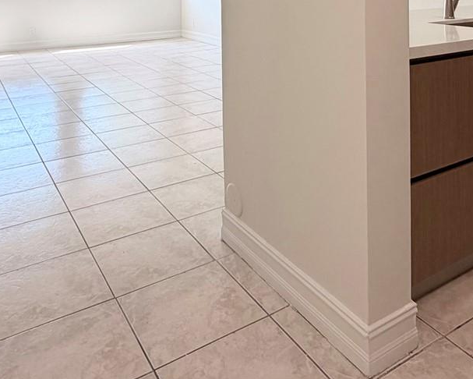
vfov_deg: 36.1
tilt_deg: -1.3
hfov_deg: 49.8
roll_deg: +0.5
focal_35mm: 36
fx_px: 504
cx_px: 291
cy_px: -19
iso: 64
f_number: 2.2
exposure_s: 1/114
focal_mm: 2.22
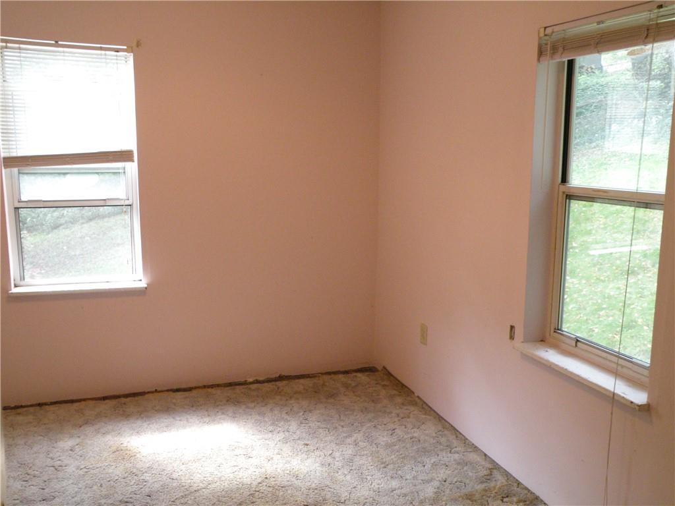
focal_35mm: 33
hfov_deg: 55.4
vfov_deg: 42.9
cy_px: 253
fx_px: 643
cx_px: 338
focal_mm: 5.8
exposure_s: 1/60
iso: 334
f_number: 3.2
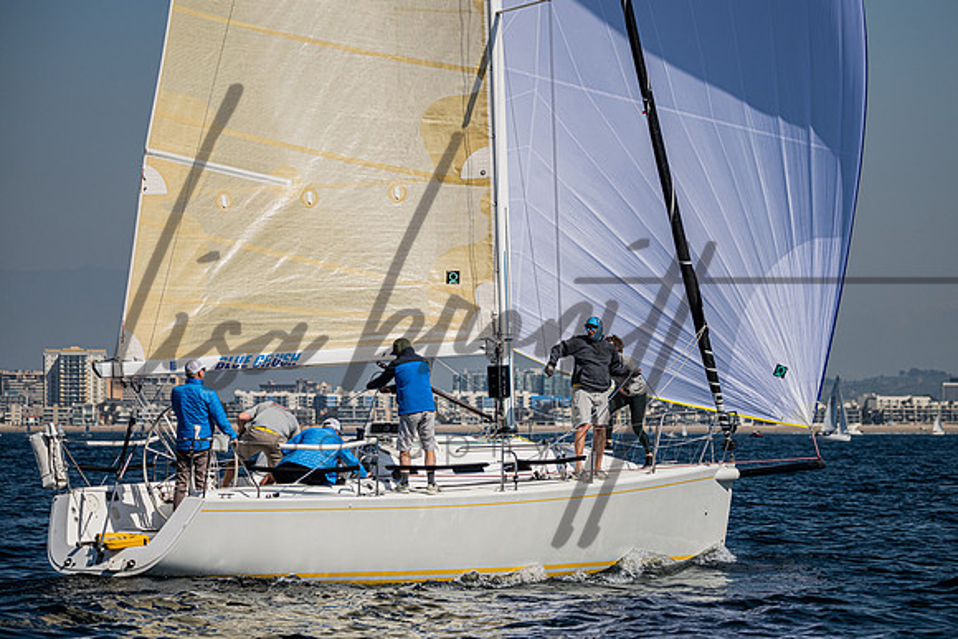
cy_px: 306
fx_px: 4644
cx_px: 518
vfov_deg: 7.9
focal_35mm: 174
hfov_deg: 11.8
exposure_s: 1/6400
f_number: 4.8
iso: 400
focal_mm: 150
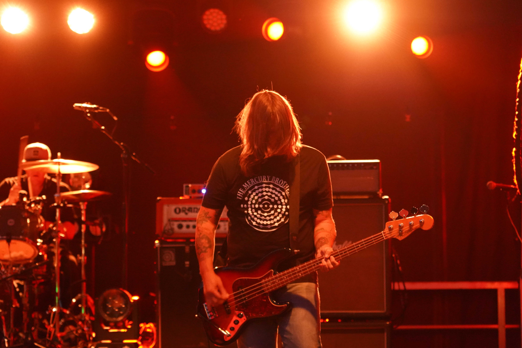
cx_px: 261
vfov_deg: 13.0
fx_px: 1522
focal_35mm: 105
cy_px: 174
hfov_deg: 19.5
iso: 12800
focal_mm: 105
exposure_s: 1/125
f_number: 4
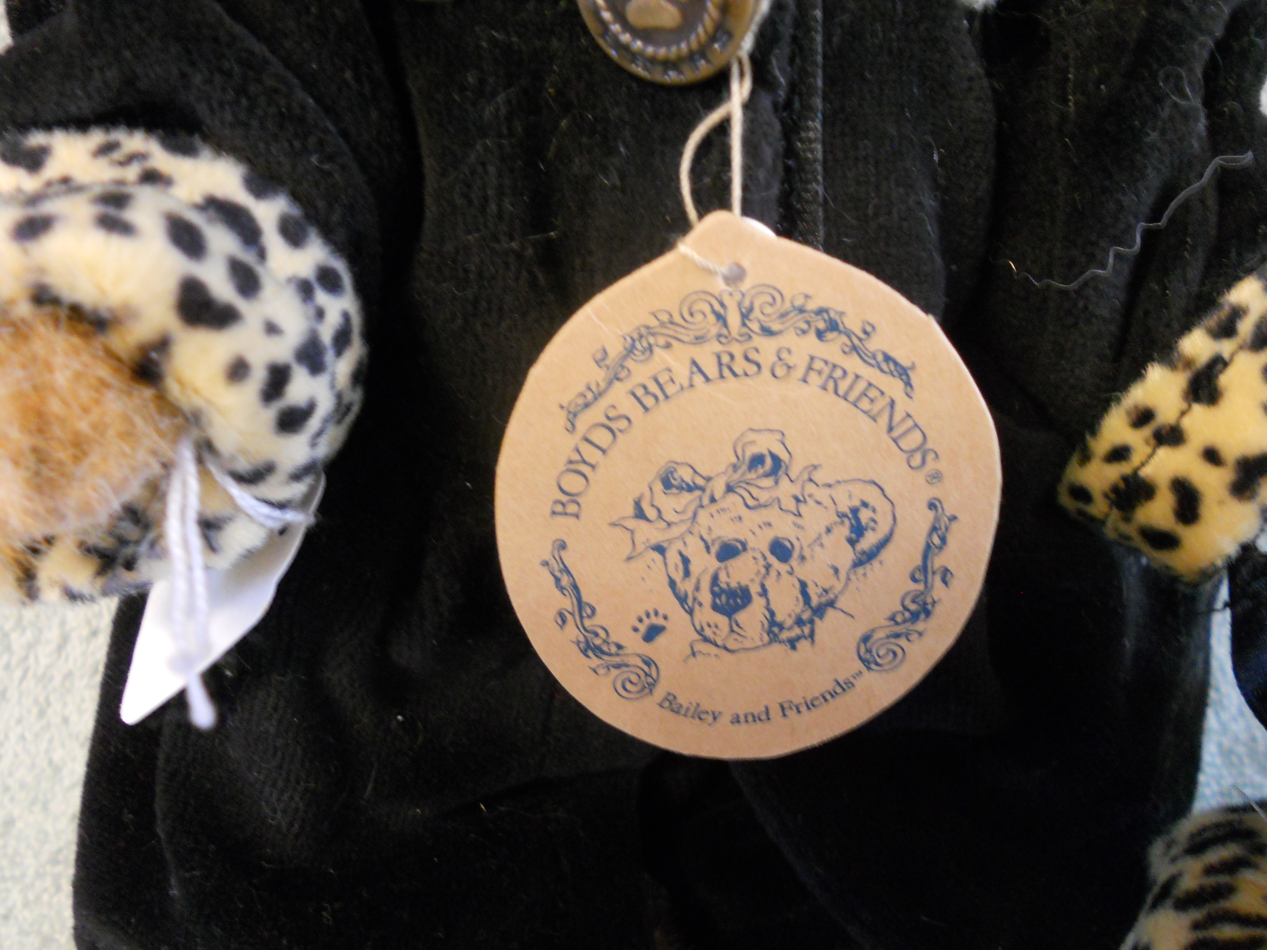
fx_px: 1171
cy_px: 475
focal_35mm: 32
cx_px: 634
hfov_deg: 56.8
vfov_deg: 44.2
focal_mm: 5.8
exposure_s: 1/10
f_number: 3.5
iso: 400
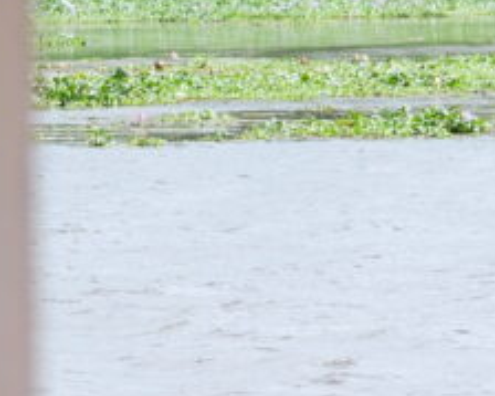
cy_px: 10
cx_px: 248
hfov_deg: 2.9
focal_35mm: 669
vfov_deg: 2.3
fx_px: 9797
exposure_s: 1/1400
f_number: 5.6
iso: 1000
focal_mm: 104.2
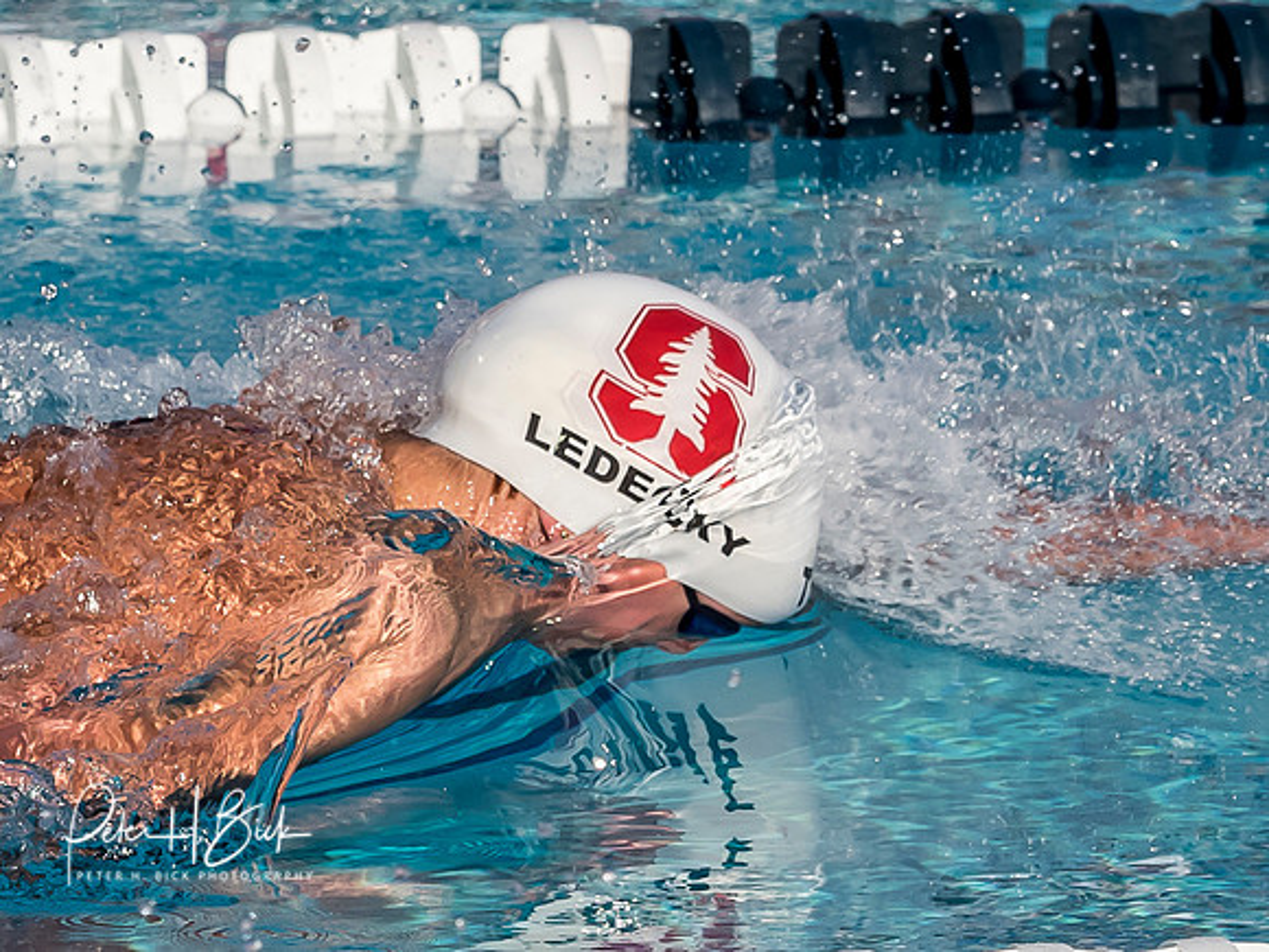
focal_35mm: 559
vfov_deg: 2.7
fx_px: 20492
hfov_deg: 3.5
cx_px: 639
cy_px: 368
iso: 400
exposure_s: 1/1600
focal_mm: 90
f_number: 5.6
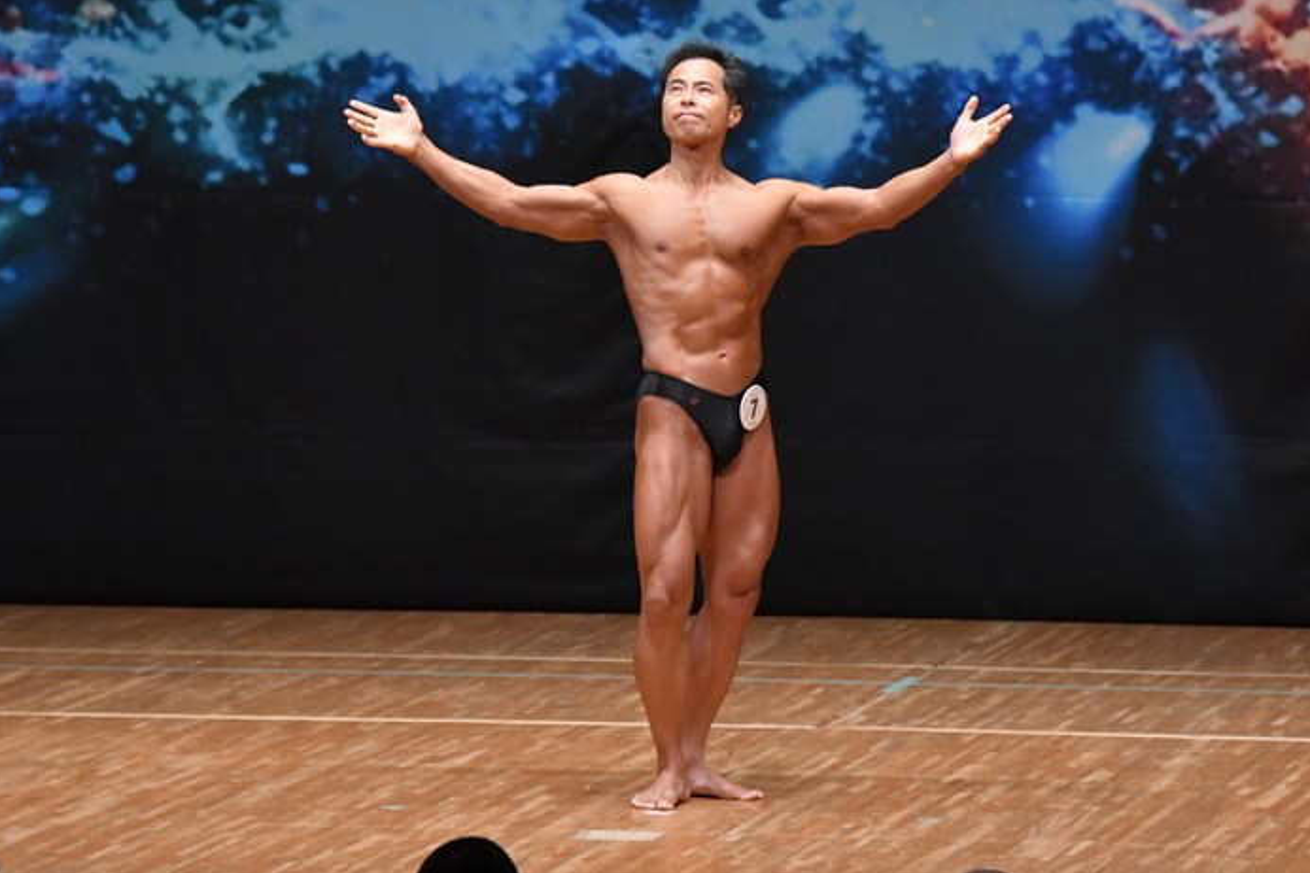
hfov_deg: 7.2
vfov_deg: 4.8
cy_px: 393
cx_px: 687
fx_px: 10370
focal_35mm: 285
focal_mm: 170
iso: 5000
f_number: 5.6
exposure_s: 1/400
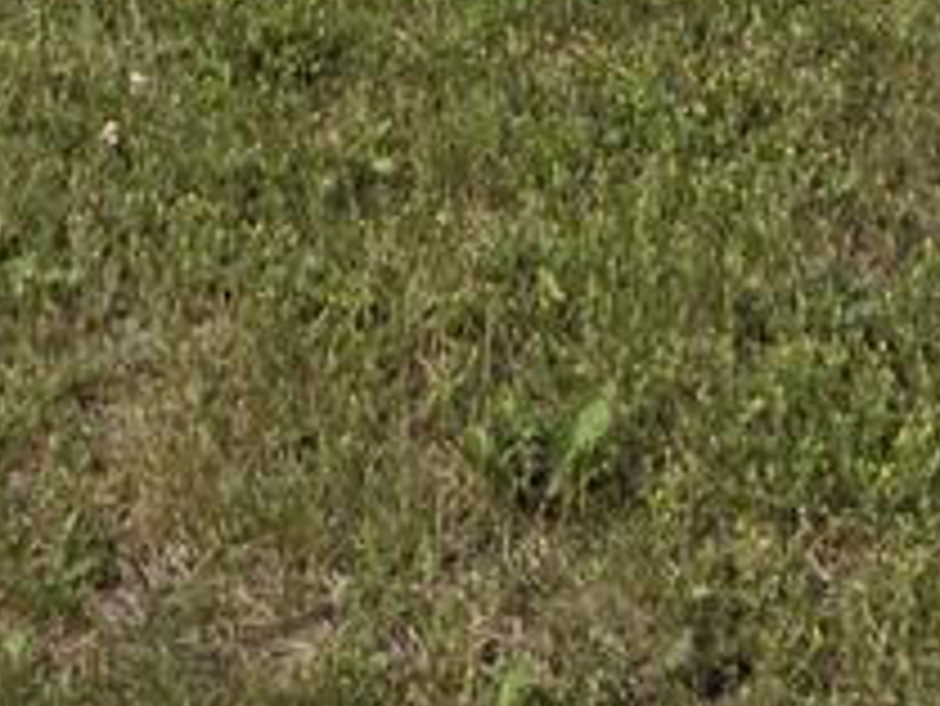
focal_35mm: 141
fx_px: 3831
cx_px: 463
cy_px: -1363
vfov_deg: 8.8
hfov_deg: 14.0
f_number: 1.8
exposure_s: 1/2812
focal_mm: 5.4
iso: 25
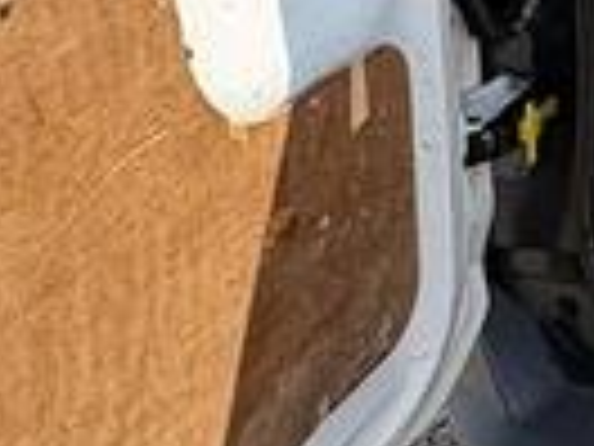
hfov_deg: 17.2
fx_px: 1630
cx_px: 1044
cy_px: -293
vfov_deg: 14.2
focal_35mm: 95
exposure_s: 1/331
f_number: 2.2
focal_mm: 2.22
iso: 64
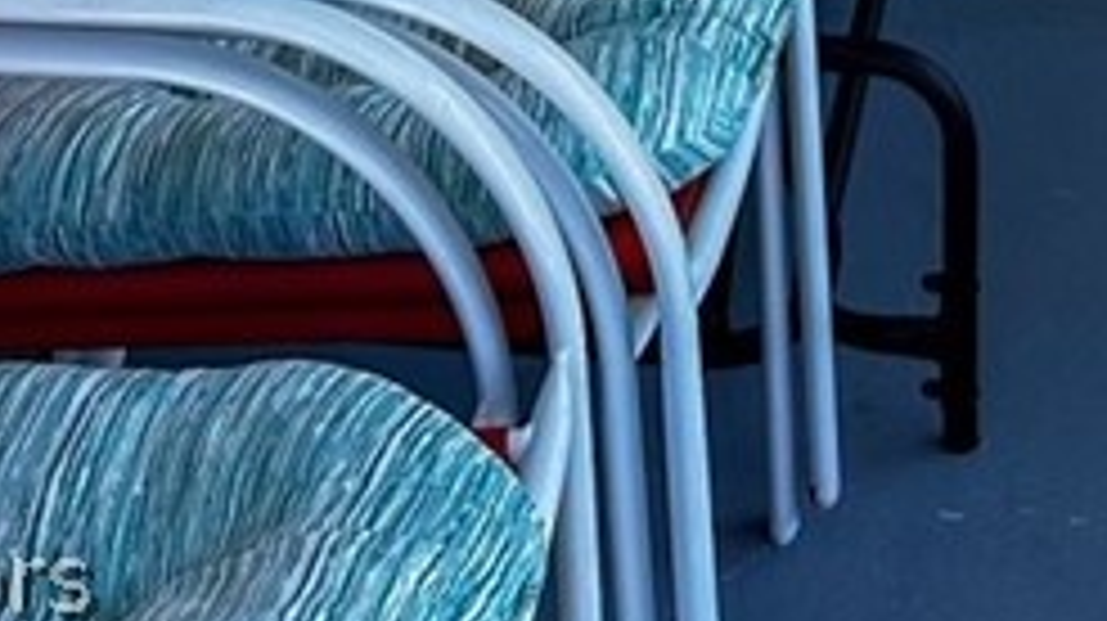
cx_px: 747
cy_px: -1076
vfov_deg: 9.4
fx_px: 3197
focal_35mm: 109
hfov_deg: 19.6
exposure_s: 1/240
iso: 64
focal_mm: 6.86
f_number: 1.8
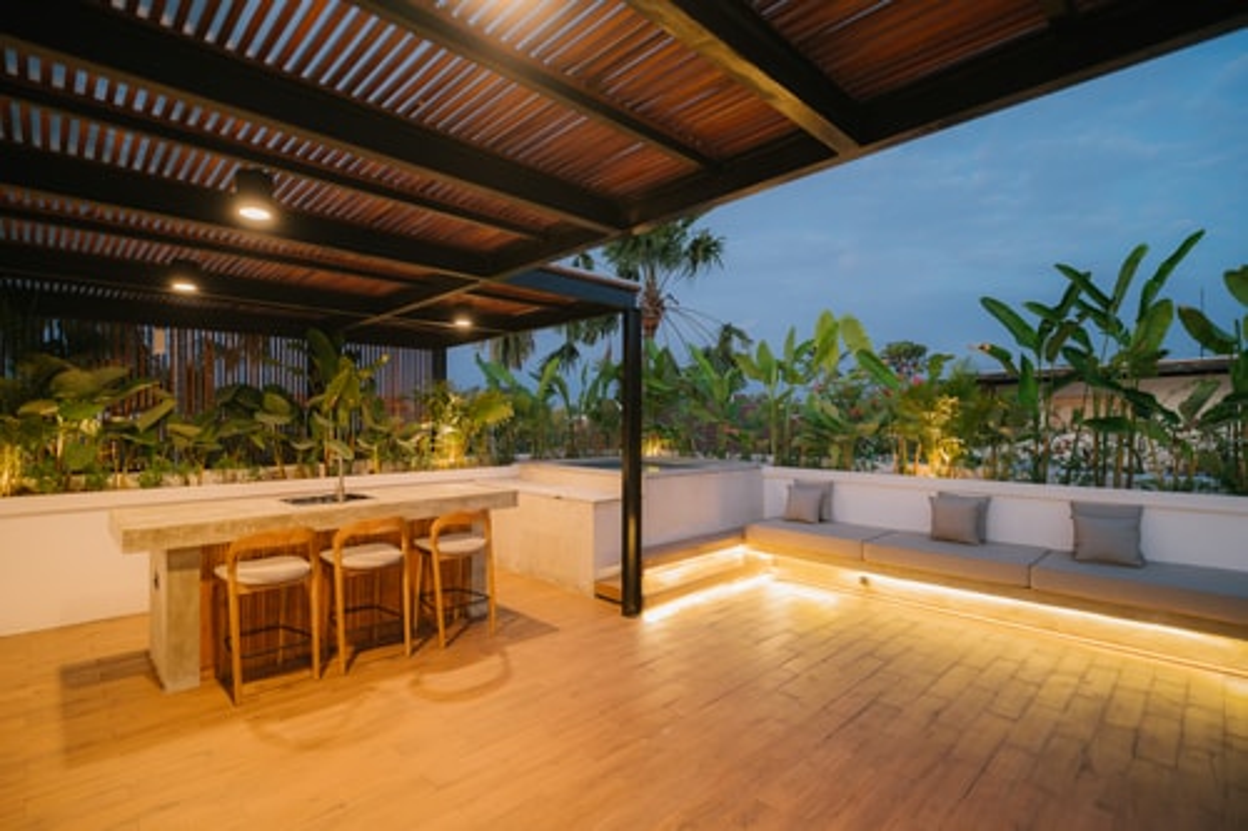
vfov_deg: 71.9
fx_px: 573
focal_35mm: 17
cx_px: 624
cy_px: 416
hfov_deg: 94.8
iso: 1250
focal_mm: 16
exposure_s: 1/80
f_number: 1.8
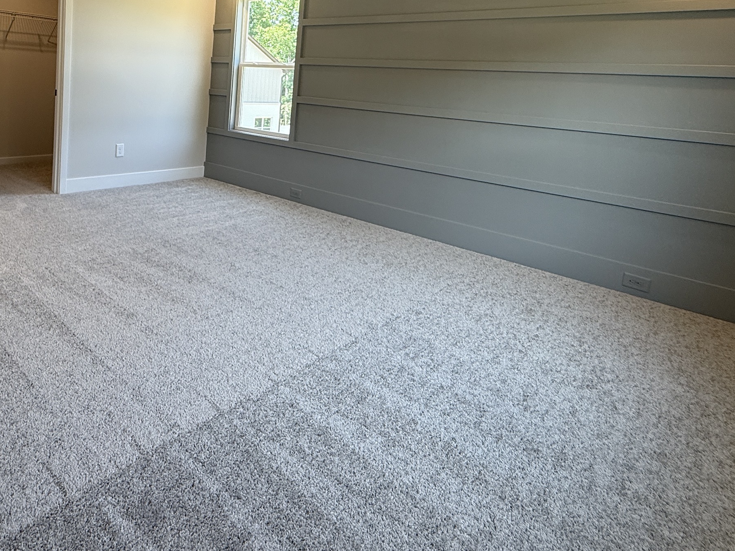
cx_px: 248
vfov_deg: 53.5
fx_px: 510
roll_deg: -3.6
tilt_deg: -4.3
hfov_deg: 69.7
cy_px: 121
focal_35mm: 24
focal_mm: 2.22
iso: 125
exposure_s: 1/120
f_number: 2.2
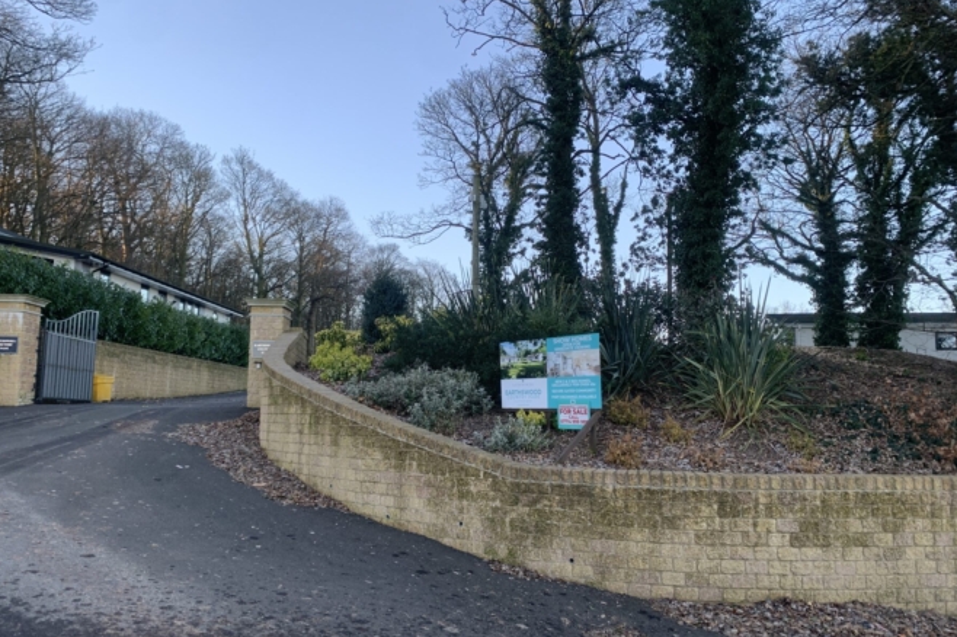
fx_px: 770
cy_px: 347
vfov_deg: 44.9
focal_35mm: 29
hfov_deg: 63.6
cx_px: 449
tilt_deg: +8.2
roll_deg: -1.2
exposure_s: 1/122
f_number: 1.8
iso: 25
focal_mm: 4.25
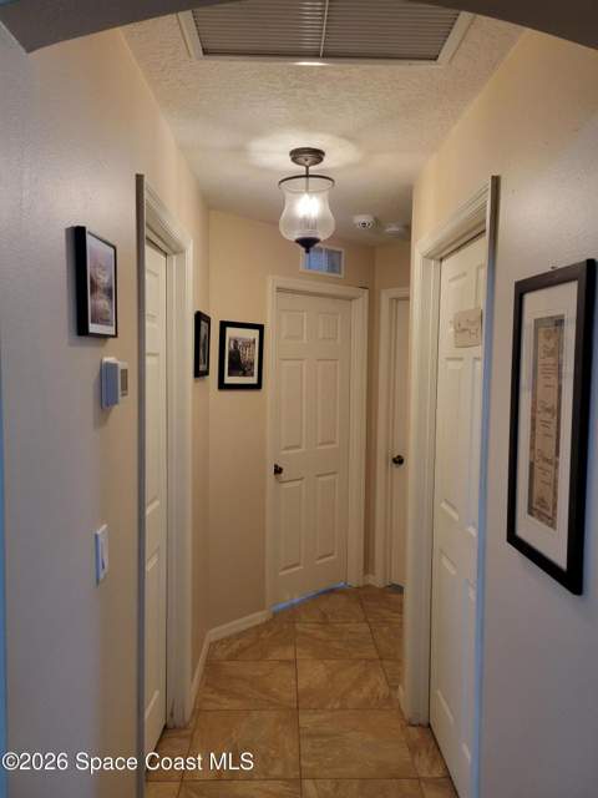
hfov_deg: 53.1
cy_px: 399
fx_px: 599
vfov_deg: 67.3
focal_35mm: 26
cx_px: 299
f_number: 1.8
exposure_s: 1/120
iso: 250
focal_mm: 5.4
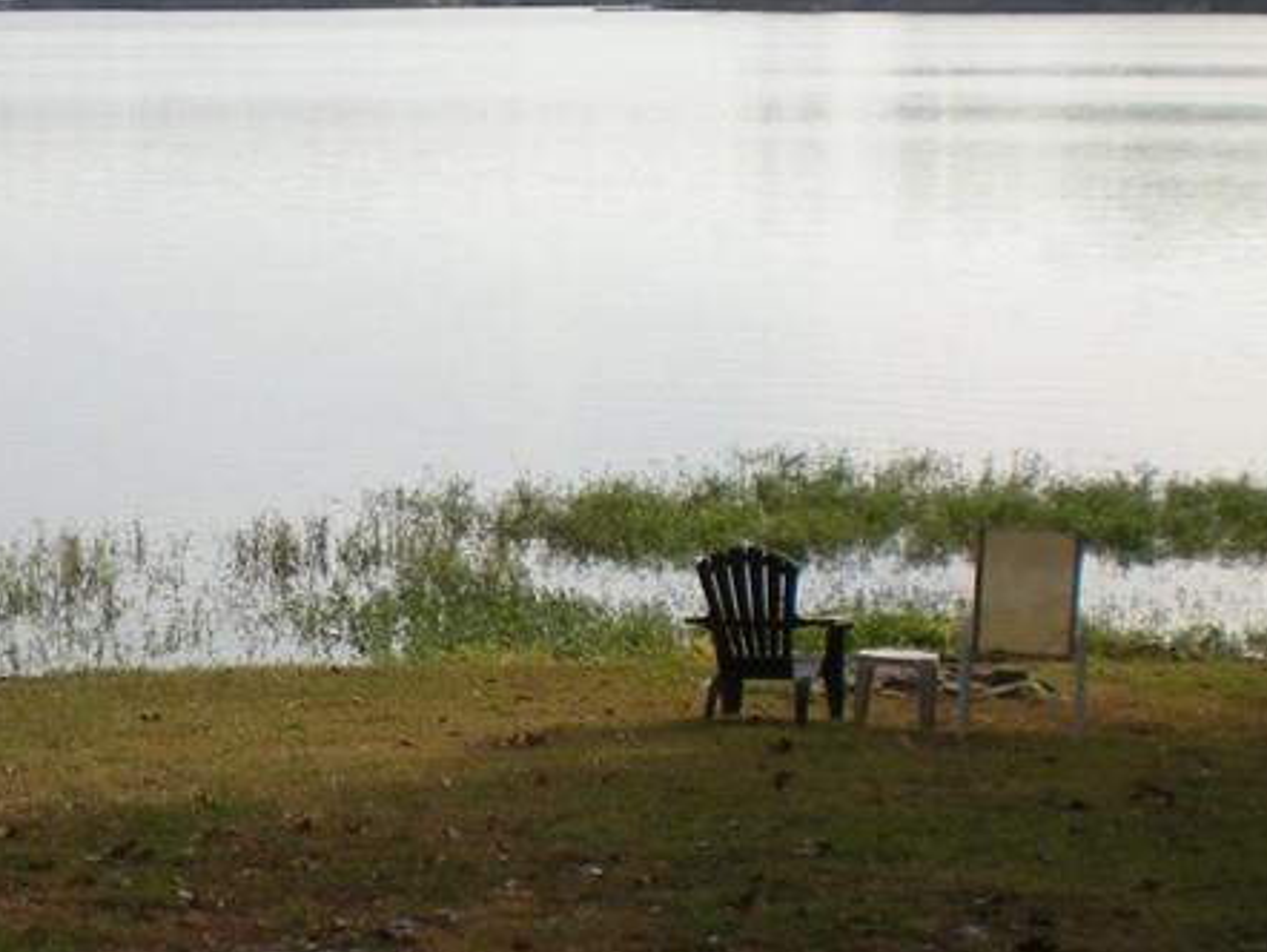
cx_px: 166
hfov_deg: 21.8
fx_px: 3223
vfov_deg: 16.7
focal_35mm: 88
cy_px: 677
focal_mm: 6.3
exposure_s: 1/396
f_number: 4.6
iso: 89
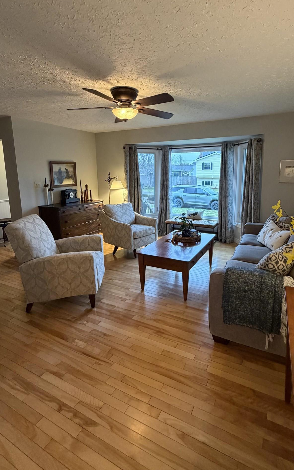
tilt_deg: -9.5
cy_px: 212
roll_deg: +0.1
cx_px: 167
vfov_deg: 90.8
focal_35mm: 18
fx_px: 231
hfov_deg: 64.7
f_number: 2.2
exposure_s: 1/60
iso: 400
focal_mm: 2.22
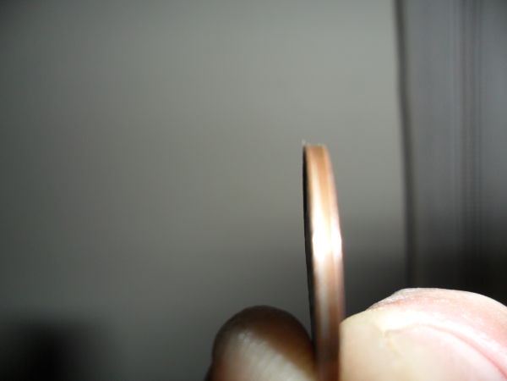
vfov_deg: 51.4
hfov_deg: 65.3
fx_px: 395
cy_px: 190
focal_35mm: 27
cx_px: 254
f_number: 8.9
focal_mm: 4.9
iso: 80
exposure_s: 1/45
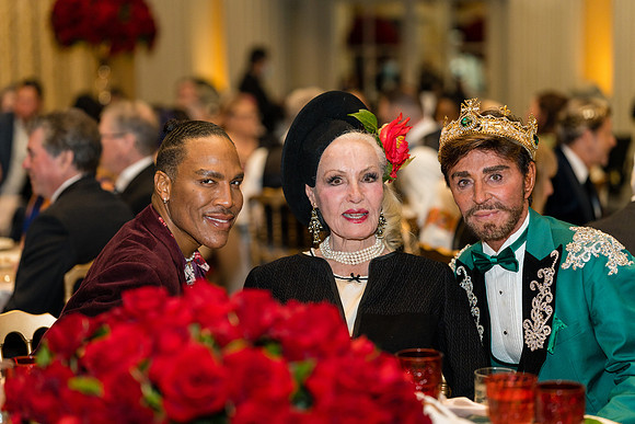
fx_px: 1500
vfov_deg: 16.1
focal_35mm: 85
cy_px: 212
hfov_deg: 23.9
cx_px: 318
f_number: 2
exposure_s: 1/200
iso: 1000
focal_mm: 85
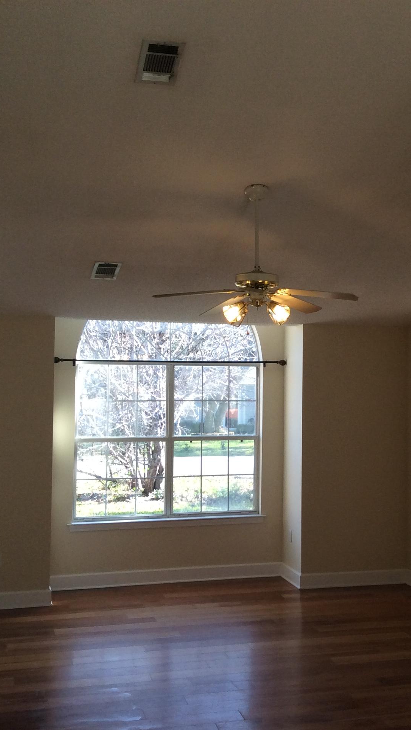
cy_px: 368
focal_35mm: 47
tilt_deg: +1.3
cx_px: 284
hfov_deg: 25.3
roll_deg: +0.6
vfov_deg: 43.7
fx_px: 911
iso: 50
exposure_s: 1/120
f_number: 2.4
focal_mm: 3.3
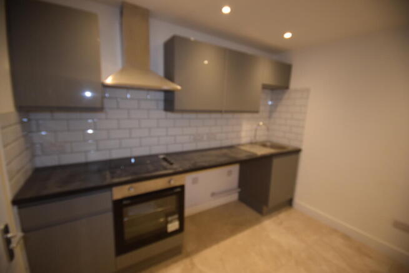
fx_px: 170
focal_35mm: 15
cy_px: 136
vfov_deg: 77.4
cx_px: 204
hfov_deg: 100.4
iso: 800
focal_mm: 10
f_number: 5
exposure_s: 1/100
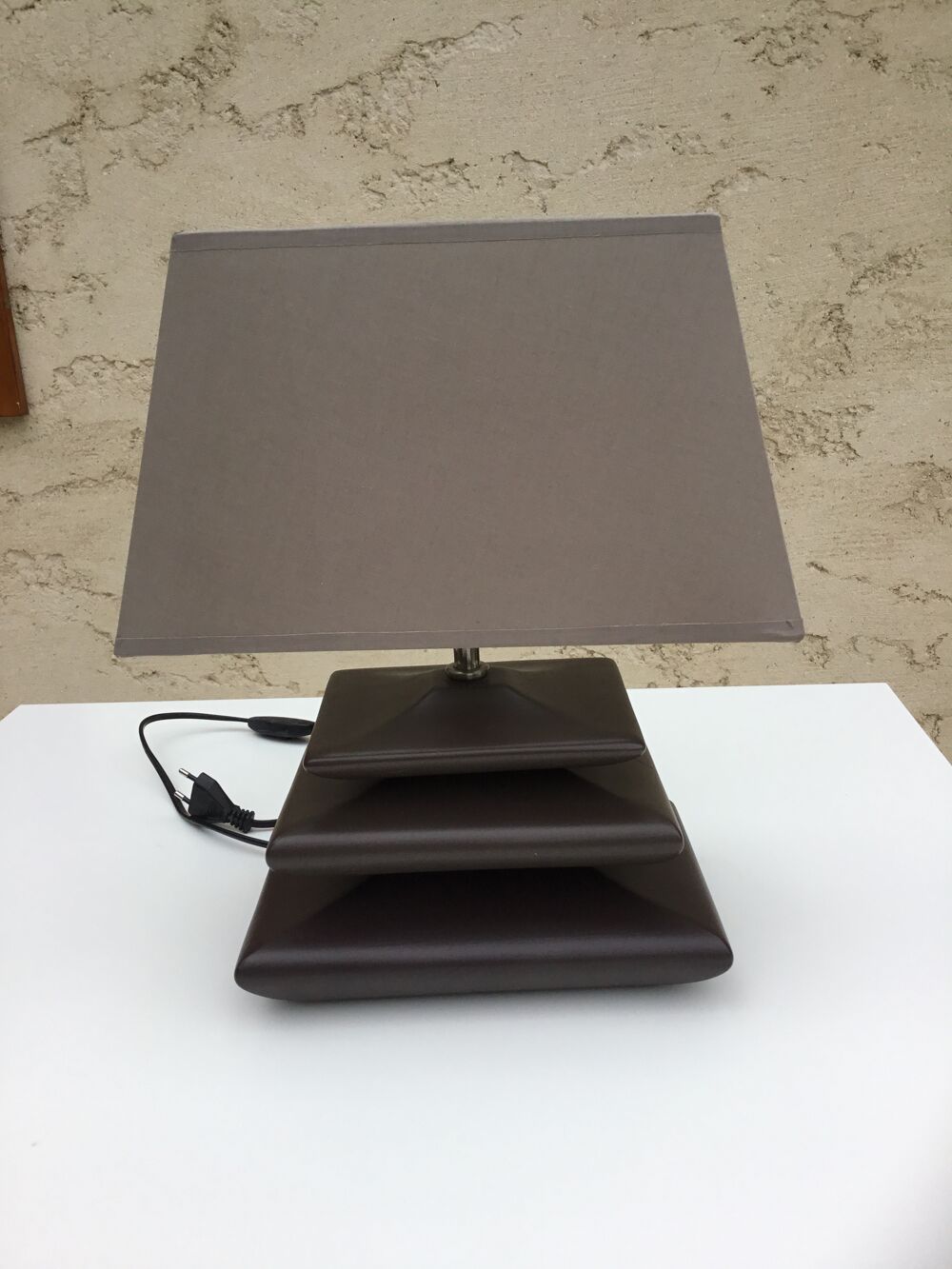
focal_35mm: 31
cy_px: 634
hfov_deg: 45.4
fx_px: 1137
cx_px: 476
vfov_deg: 58.3
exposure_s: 1/947
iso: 25
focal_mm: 3.3
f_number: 2.4
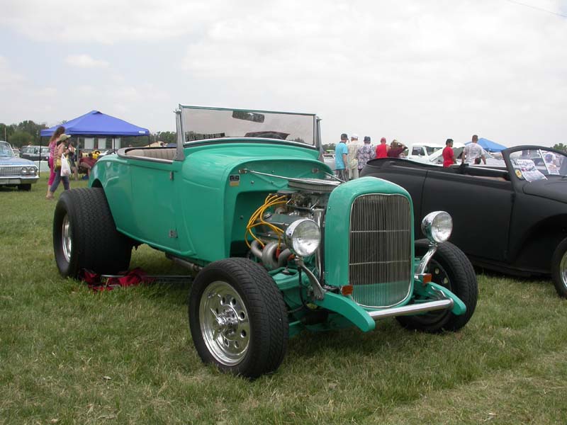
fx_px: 622
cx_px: 284
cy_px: 212
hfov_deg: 49.0
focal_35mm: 38
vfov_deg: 37.7
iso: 100
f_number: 6.7
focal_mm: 7.85
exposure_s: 1/282
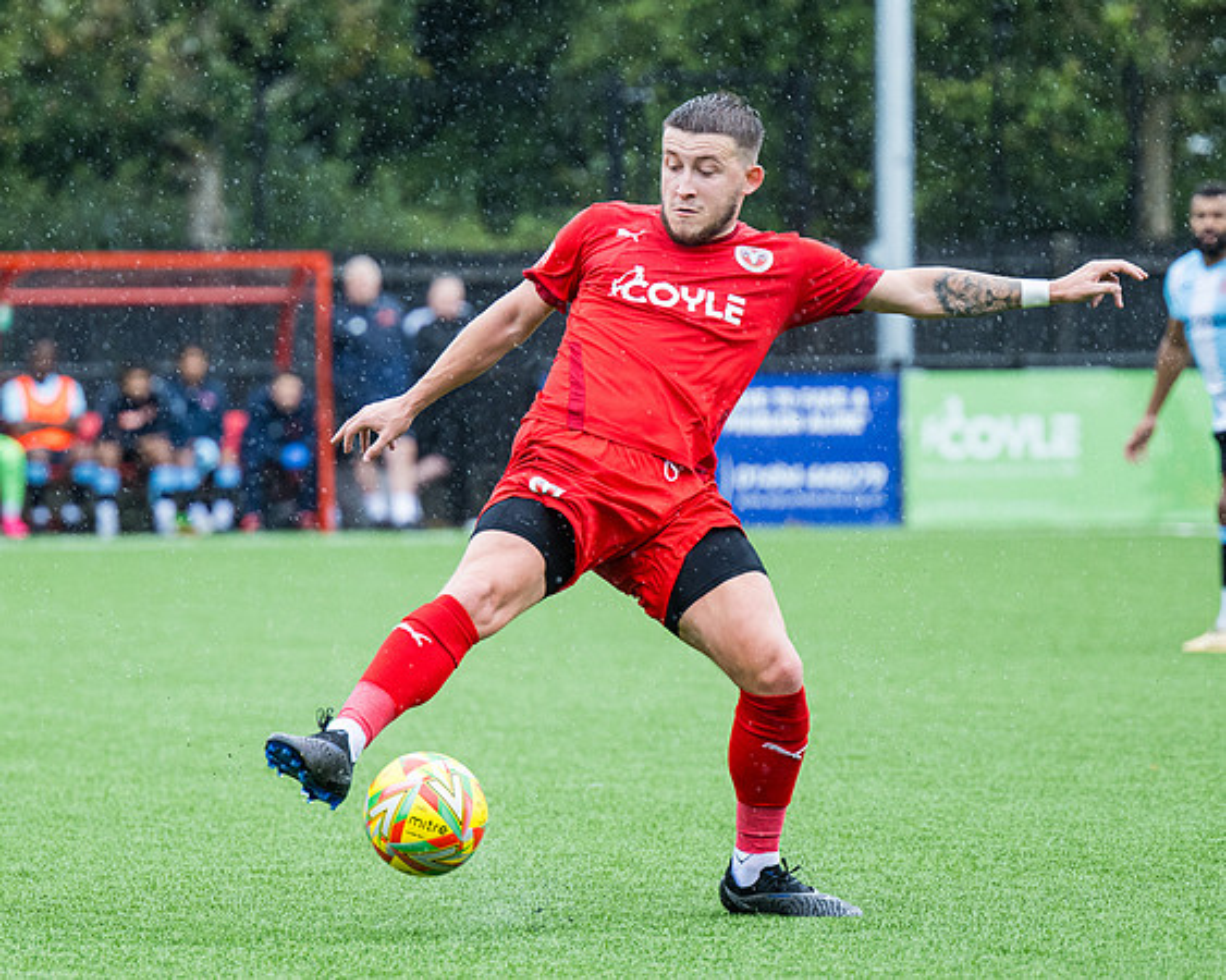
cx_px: 462
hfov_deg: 6.4
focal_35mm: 301
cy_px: 441
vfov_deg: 5.1
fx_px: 10911
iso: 800
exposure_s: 1/1000
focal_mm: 180
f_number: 4
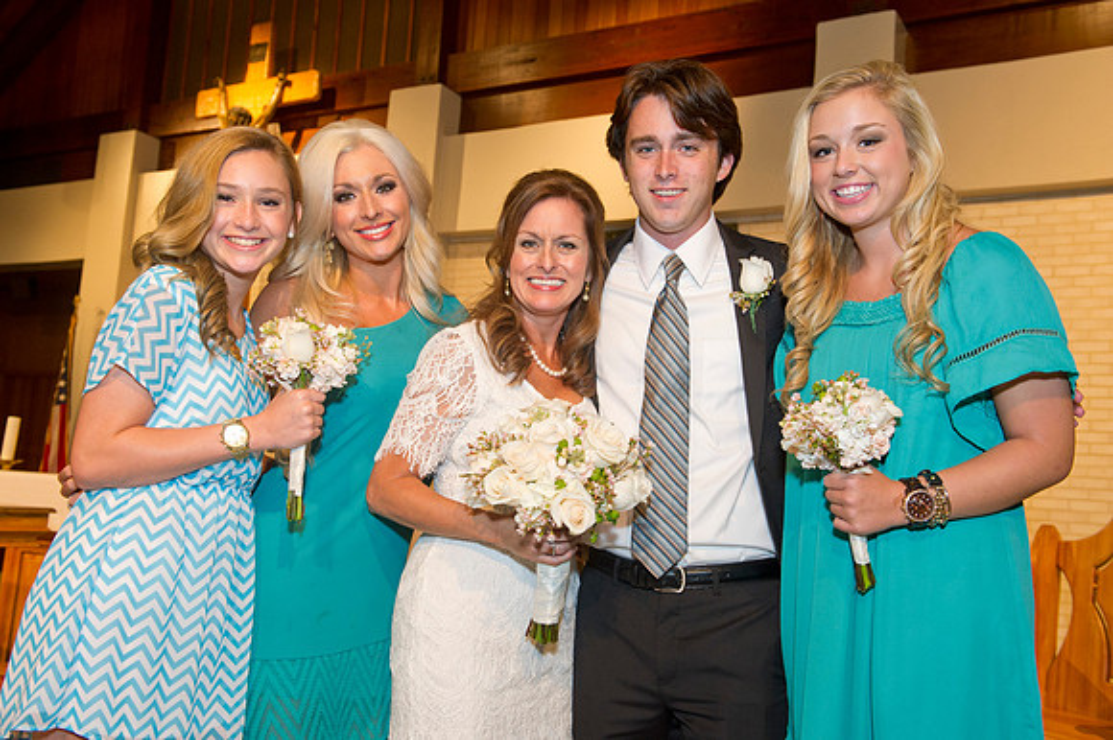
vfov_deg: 36.8
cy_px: 370
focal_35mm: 36
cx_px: 556
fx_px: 1112
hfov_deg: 53.2
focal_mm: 36
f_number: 5.6
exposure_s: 1/100
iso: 1600
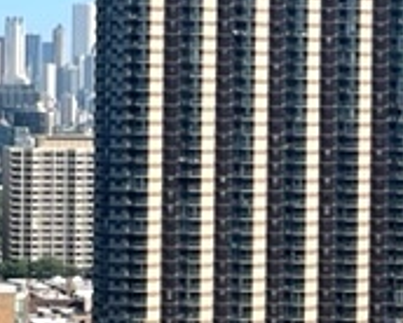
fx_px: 2770
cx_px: 96
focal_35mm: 232
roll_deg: -0.9
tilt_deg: -1.0
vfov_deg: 6.7
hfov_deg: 8.3
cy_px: 126
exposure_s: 1/1074
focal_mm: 7.5
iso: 20
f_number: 2.2
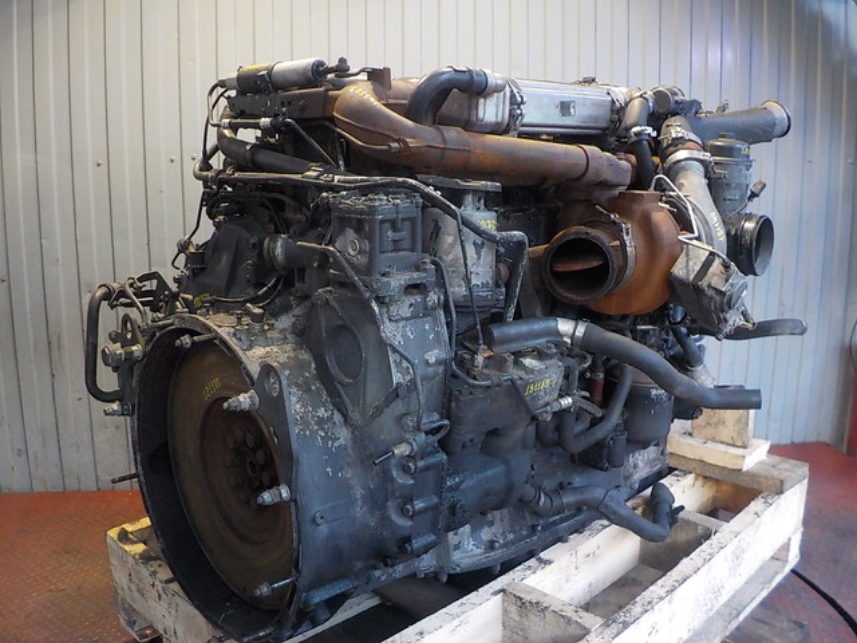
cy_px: 322
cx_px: 428
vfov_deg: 46.8
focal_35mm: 30
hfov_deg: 60.0
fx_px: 743
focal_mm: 4.1
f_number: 3.3
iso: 400
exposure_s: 1/30
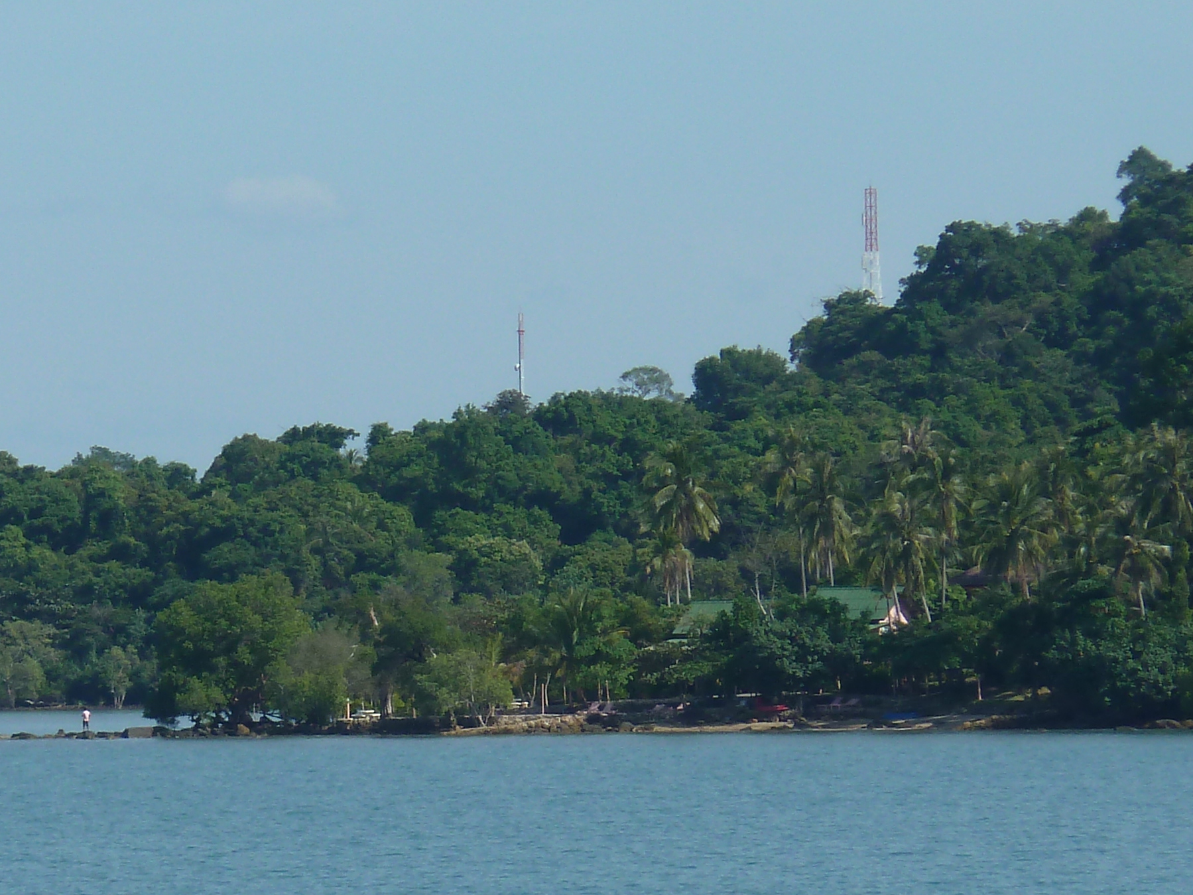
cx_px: 313
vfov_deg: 3.2
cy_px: 590
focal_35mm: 467
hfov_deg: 4.2
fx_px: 16094
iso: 80
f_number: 5.6
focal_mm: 34.4
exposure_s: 1/500
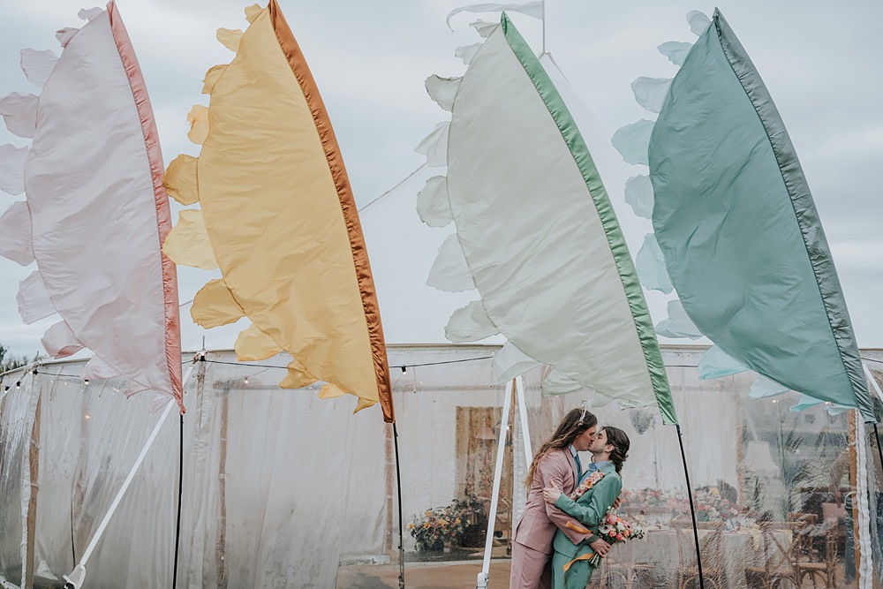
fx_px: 1553
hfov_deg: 31.7
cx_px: 442
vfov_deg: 21.5
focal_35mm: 63
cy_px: 294
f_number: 4.5
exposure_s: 1/320
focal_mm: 63.3
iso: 250
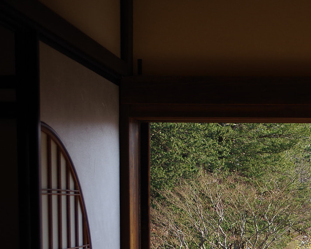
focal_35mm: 89
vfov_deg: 17.0
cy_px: 233
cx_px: 347
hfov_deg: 20.4
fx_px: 819
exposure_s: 1/400
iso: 160
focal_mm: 28
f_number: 4.5
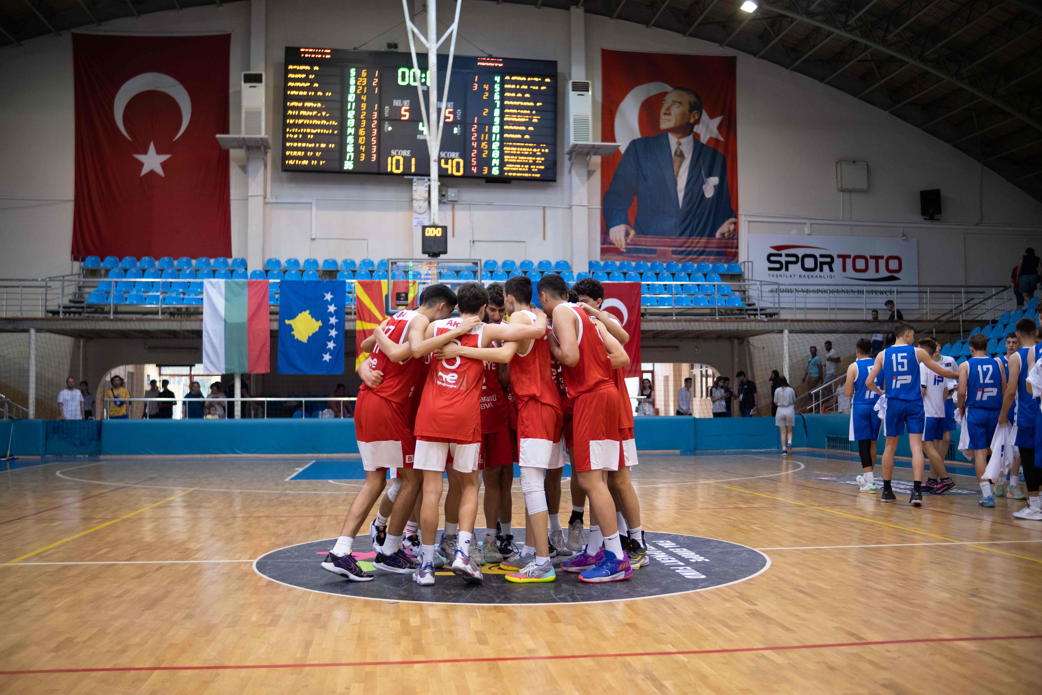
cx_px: 521
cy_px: 348
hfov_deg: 54.4
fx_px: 1013
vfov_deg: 37.9
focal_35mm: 35
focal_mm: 23
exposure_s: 1/320
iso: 1000
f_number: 1.8
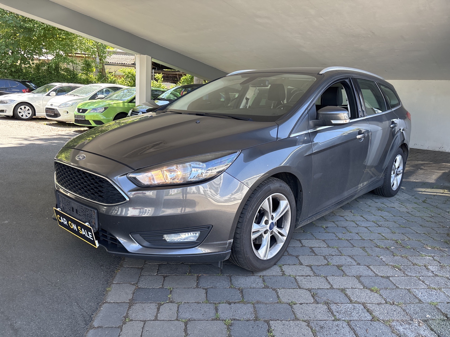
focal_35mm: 26
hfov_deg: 67.3
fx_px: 338
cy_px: 168
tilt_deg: -9.5
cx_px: 225
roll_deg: -0.3
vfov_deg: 53.1
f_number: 1.6
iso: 50
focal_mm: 5.96
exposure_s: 1/170
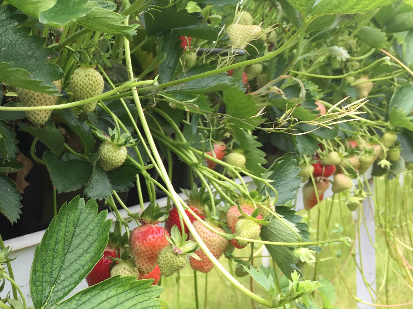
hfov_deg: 34.8
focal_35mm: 53
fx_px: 632
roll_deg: +0.3
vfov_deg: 27.5
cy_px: 147
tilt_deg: -1.5
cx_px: 72
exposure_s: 1/173
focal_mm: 4.15
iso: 32
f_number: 2.2
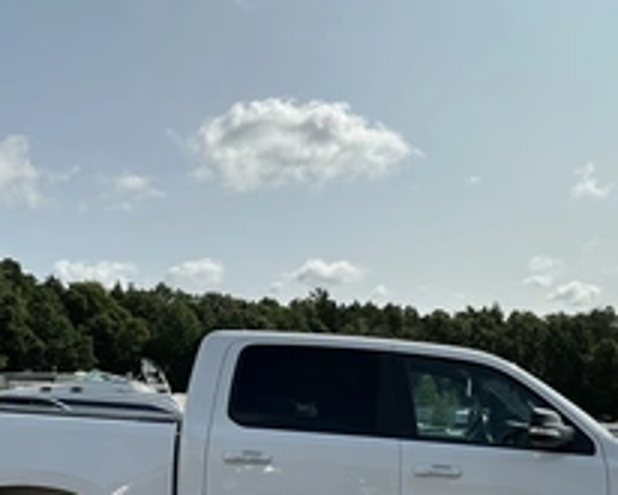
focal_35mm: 53
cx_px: 342
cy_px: 360
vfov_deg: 28.3
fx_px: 970
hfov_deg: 35.3
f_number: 1.8
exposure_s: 1/4405
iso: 25
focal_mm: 3
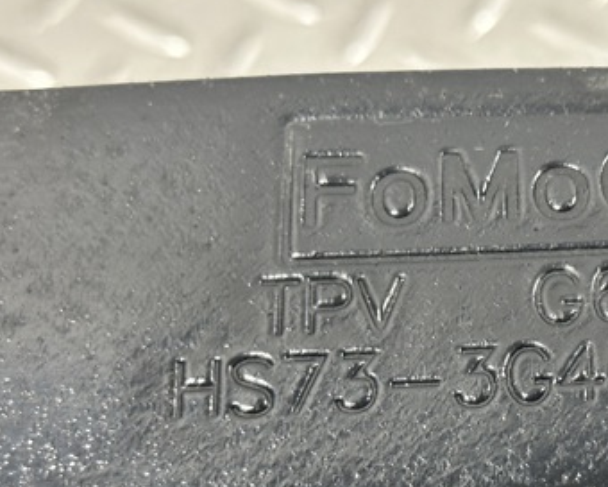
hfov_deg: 21.2
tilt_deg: -63.3
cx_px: 558
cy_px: 348
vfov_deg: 17.4
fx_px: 1584
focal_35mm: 88
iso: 125
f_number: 1.78
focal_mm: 6.86
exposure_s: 1/50
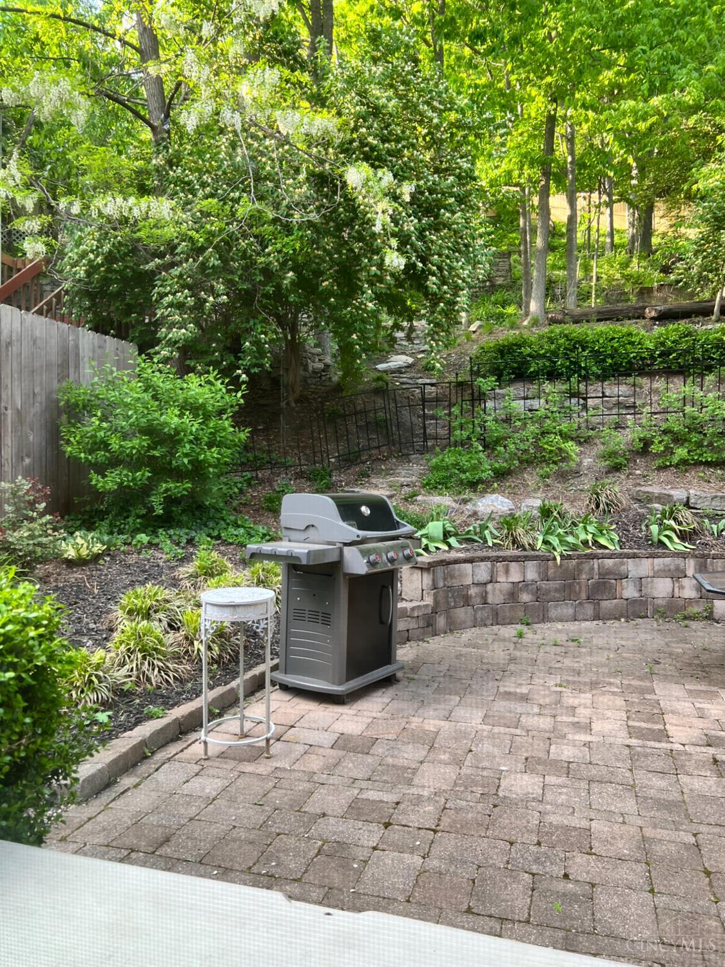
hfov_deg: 53.1
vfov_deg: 67.3
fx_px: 726
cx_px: 362
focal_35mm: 26
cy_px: 484
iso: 50
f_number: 1.5
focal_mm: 5.7
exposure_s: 1/121
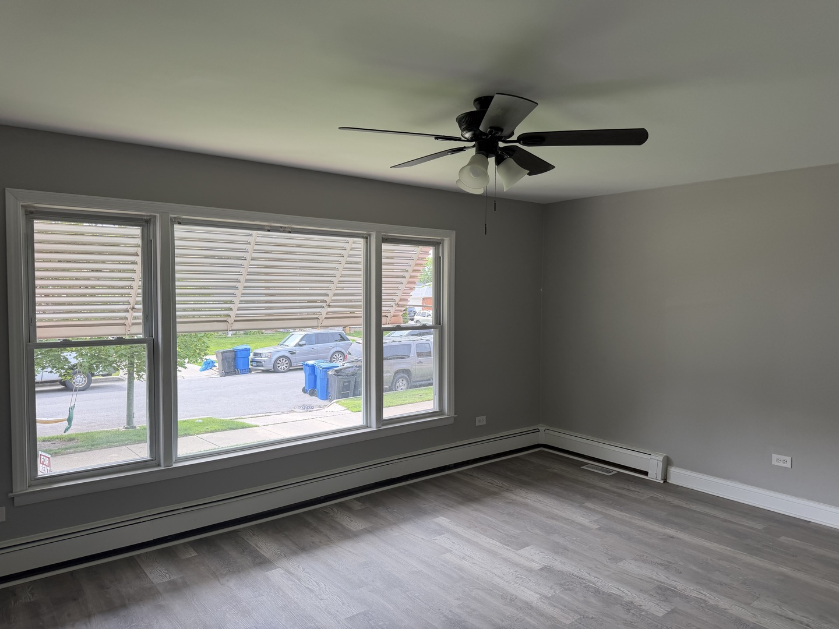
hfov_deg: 71.6
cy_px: 314
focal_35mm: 24
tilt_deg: -3.3
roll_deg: -0.1
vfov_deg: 56.8
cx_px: 420
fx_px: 582
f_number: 1.78
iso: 100
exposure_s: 1/333
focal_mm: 6.76
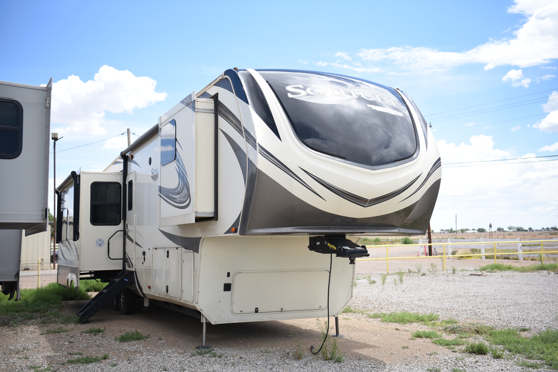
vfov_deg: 33.4
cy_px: 186
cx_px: 279
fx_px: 620
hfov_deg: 48.4
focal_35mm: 40
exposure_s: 1/4000
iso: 400
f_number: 2.8
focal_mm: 40
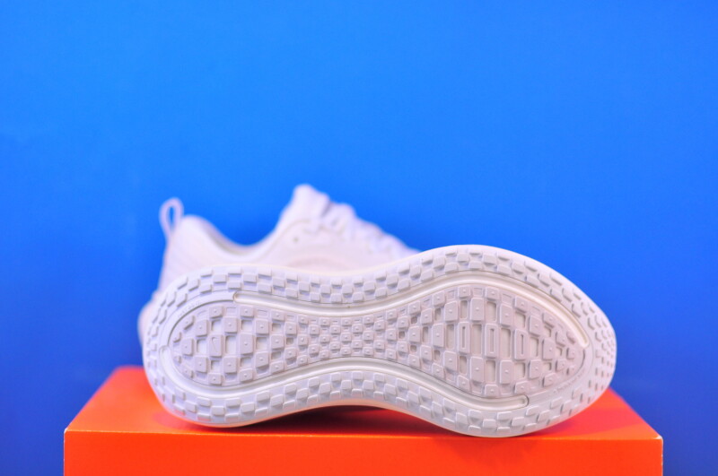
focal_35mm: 75
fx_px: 1494
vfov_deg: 18.1
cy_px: 238
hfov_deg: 27.0
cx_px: 359
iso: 250
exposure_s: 1/320
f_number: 2
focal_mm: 50
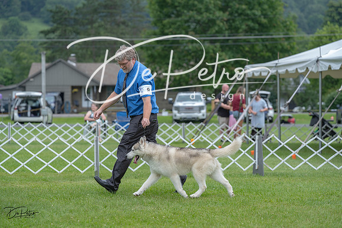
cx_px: 171
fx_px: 1235
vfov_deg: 10.6
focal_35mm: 130
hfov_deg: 15.8
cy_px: 114
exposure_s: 1/1000
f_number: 4.5
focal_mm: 130
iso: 400
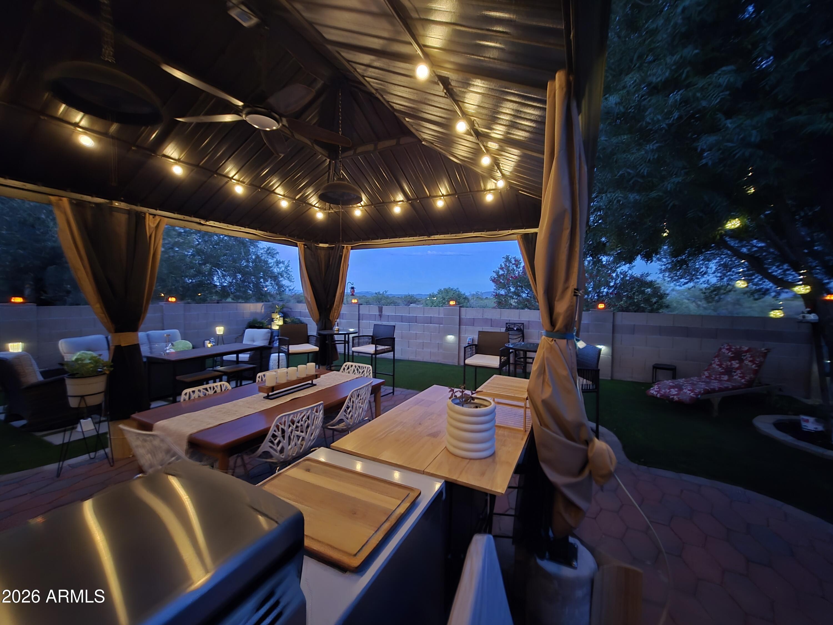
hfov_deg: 106.2
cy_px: 312
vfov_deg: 89.9
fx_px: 313
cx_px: 416
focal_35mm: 13
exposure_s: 1/8
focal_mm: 1.7
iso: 800
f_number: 2.2
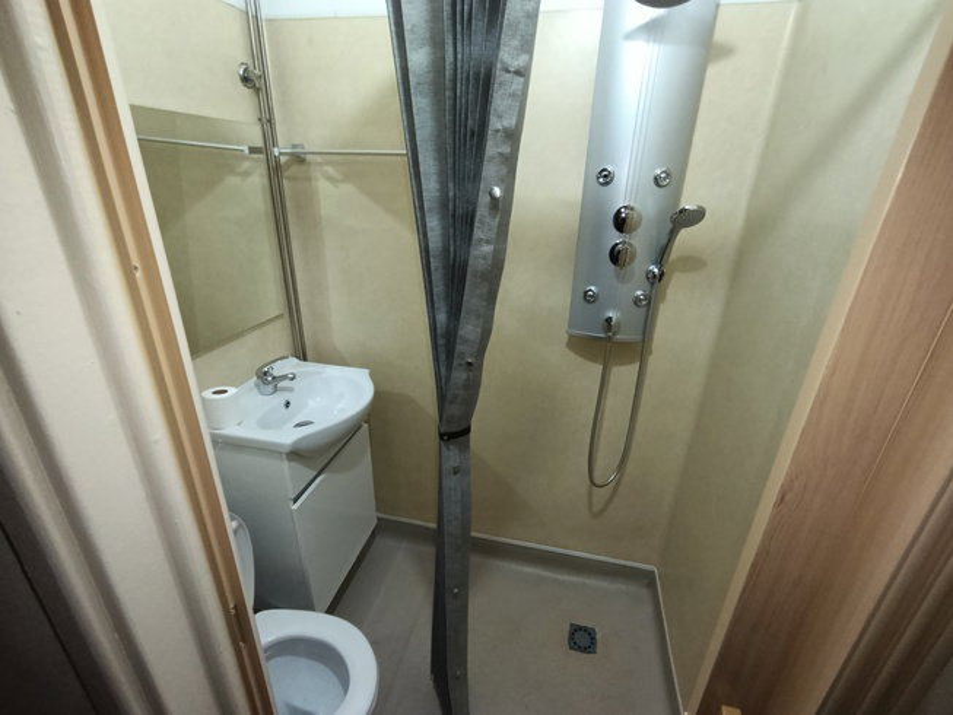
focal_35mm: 15
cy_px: 358
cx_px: 476
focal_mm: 1.65
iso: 340
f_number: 2.2
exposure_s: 1/50
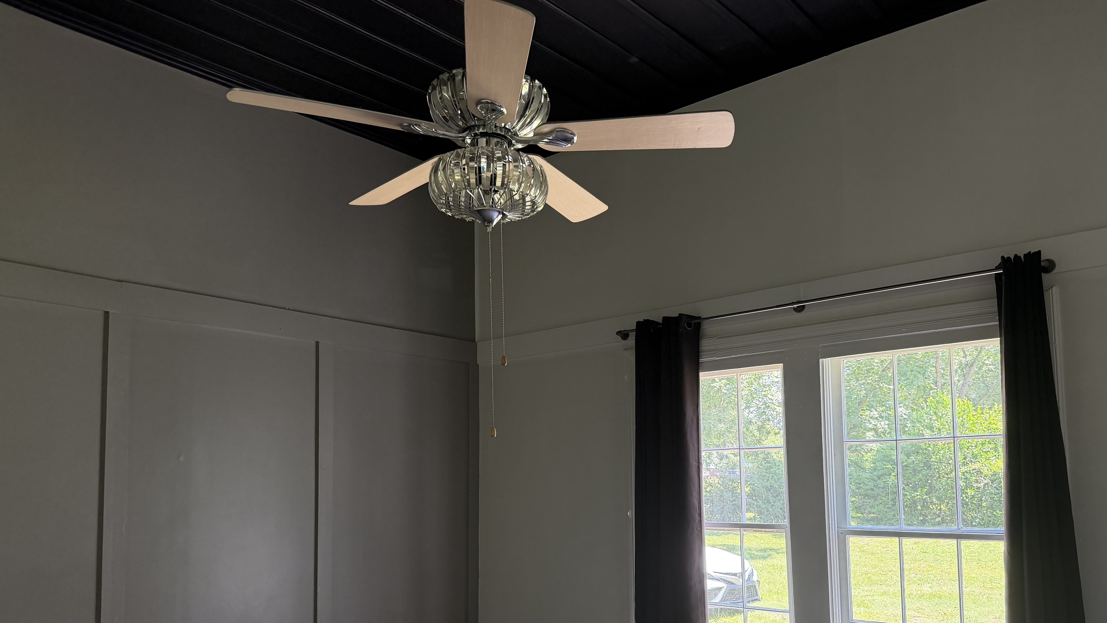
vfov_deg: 42.3
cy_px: 418
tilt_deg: +6.0
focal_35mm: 27
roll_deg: +0.9
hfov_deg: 69.8
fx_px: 792
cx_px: 570
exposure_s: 1/138
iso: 200
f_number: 1.78
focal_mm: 6.76
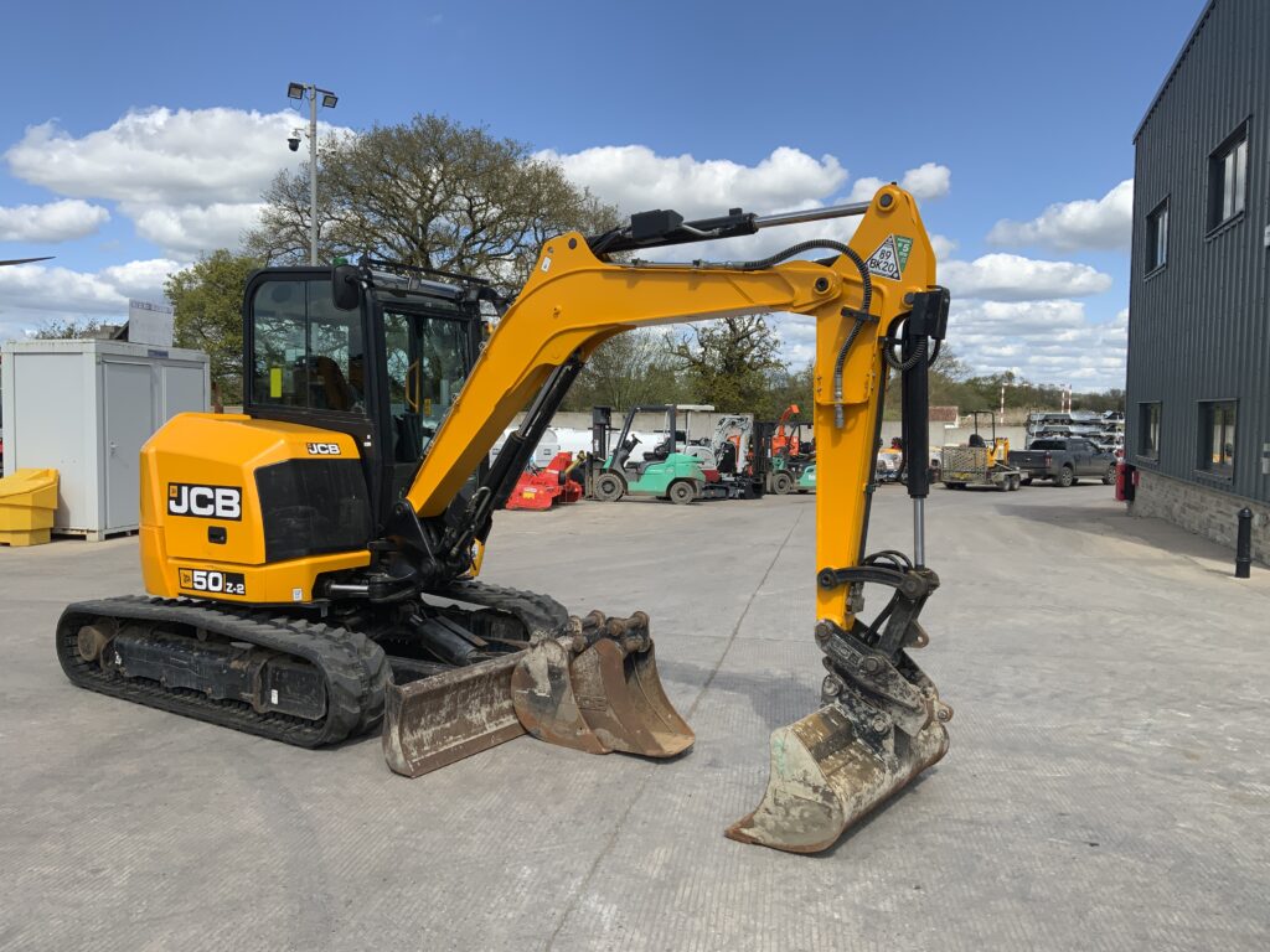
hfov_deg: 61.7
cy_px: 476
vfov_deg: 48.2
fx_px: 1064
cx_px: 635
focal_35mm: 29
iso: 16
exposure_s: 1/1786
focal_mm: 3
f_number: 1.8
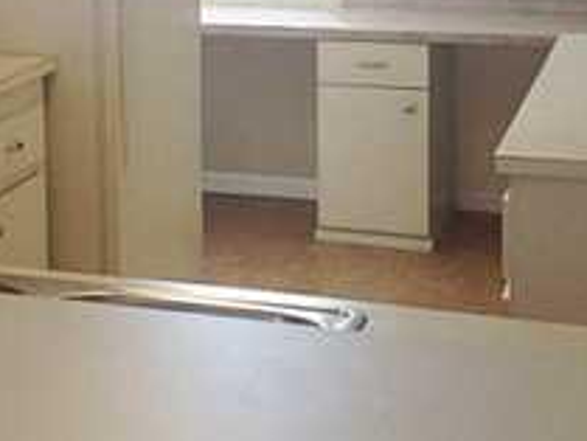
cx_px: -8
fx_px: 1714
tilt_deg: -5.3
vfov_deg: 14.3
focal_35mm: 101
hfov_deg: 18.9
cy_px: -37
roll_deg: +0.1
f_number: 2.4
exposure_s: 1/120
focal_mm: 4.12
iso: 64
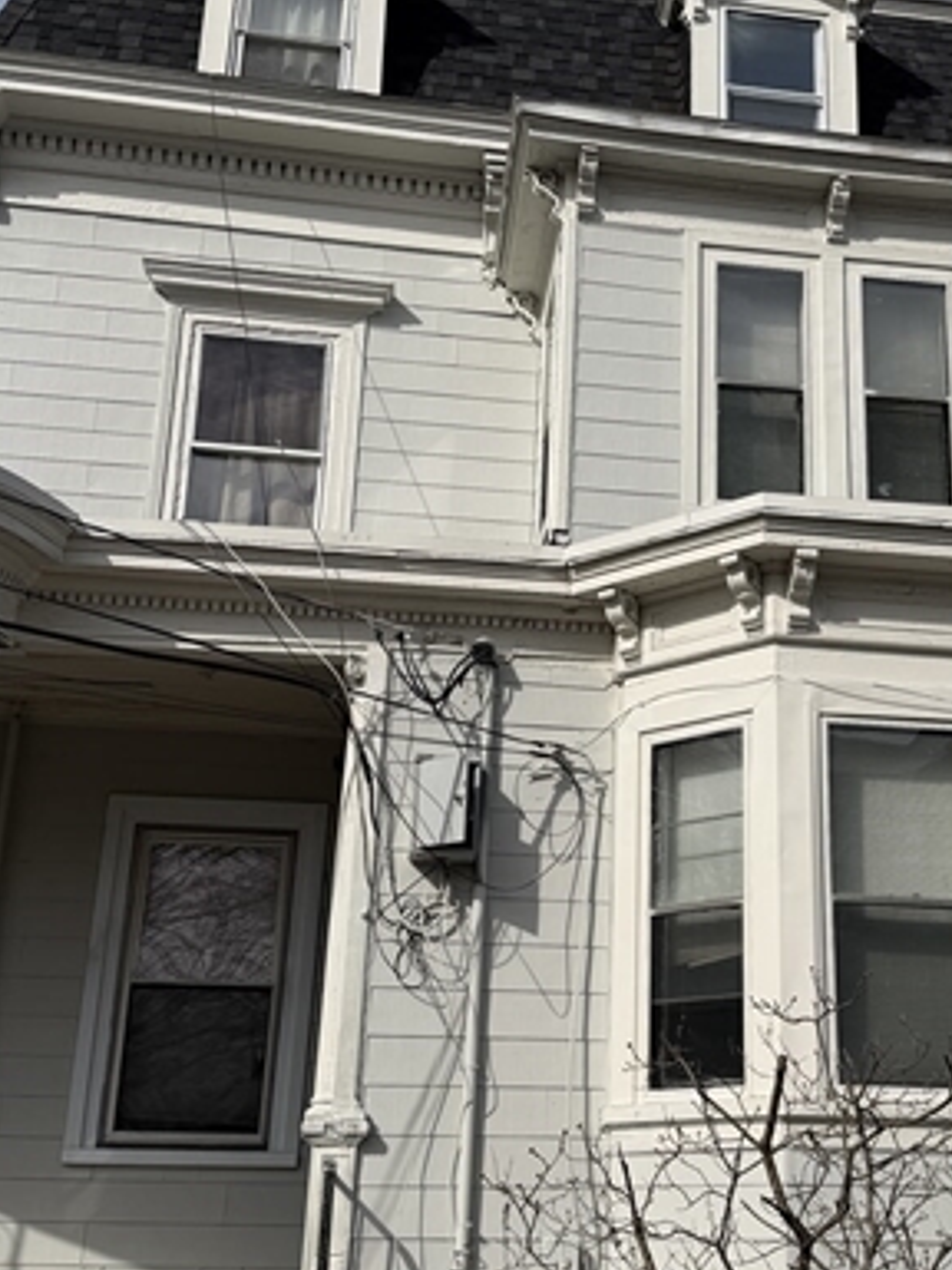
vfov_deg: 39.7
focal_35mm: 48
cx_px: 658
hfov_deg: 30.0
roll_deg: -0.7
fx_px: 1760
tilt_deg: +18.2
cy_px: 625
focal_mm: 6.76
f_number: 1.78
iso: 80
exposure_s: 1/10309
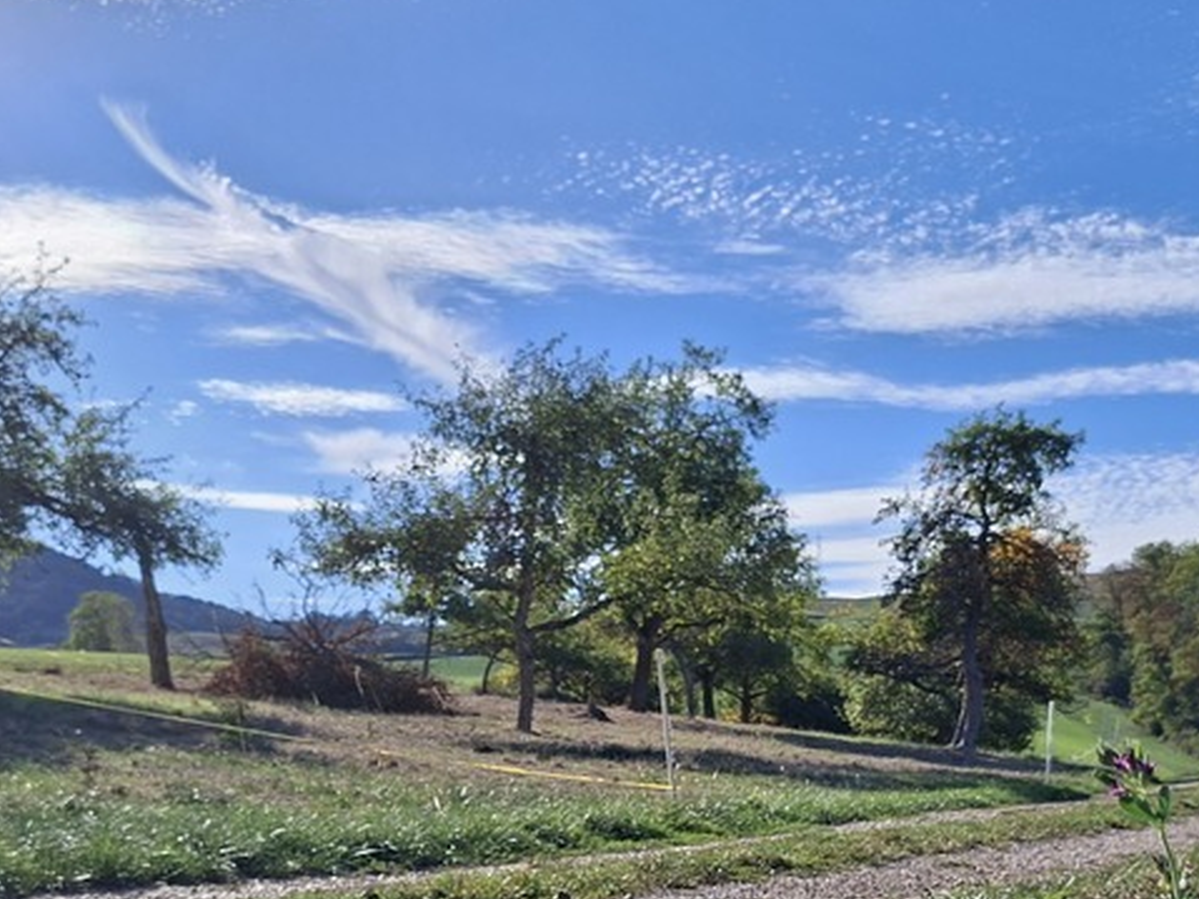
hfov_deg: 39.7
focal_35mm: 48
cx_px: 601
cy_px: 801
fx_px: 1662
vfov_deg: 29.1
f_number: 1.8
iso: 50
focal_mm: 5.54
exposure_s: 1/2865
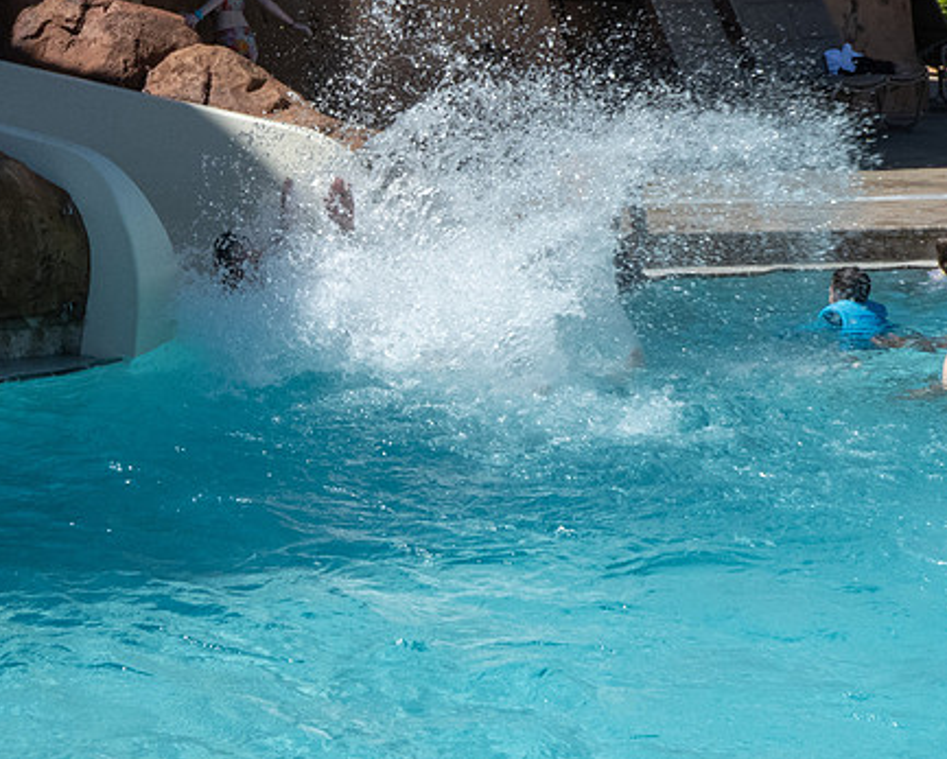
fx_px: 2468
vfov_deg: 17.5
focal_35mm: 88
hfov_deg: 21.6
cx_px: 303
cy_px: 275
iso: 80
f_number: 6.3
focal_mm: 7.8
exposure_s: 1/500
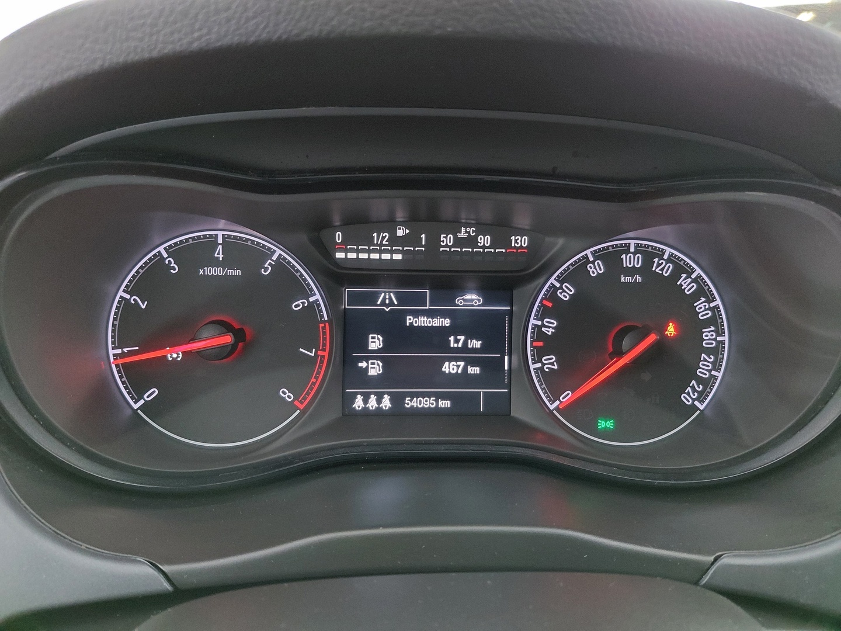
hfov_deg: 69.4
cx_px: 420
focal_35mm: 25
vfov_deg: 54.9
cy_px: 316
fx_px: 607
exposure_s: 1/25
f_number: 1.8
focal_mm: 4.69
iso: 1000
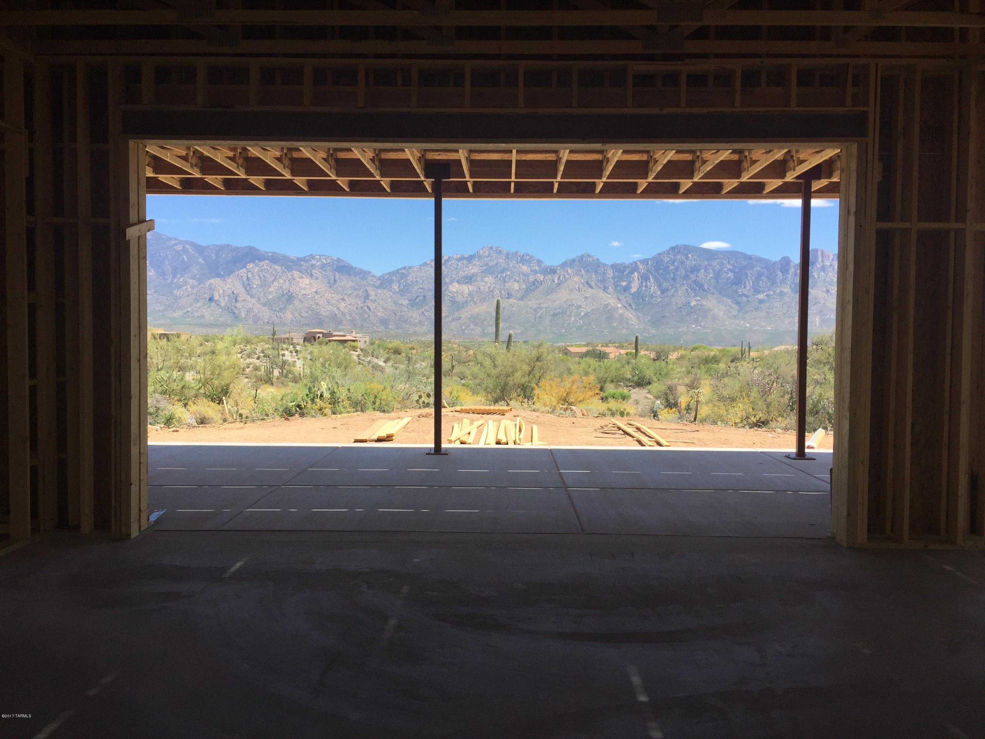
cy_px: 370
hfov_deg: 61.7
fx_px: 825
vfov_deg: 48.2
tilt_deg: -2.8
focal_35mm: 29
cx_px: 492
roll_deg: -0.5
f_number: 2.2
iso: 32
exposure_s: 1/1582
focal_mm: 4.15
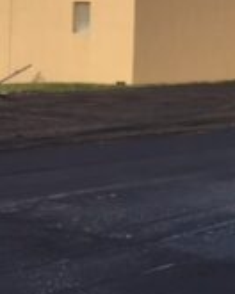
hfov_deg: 16.2
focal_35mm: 86
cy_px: 70
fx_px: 748
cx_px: 358
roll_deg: -2.5
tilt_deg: -1.5
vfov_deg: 22.0
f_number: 2.2
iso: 32
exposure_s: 1/706
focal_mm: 4.15
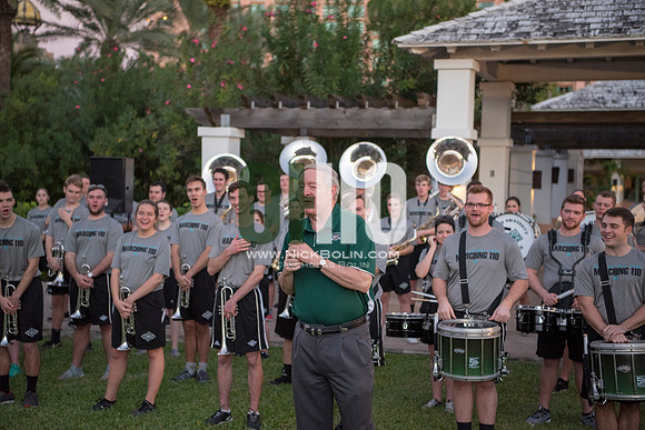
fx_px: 1039
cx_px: 322
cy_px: 215
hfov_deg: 34.5
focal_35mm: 58
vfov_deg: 23.4
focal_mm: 58
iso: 2000
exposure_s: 1/400
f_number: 3.2
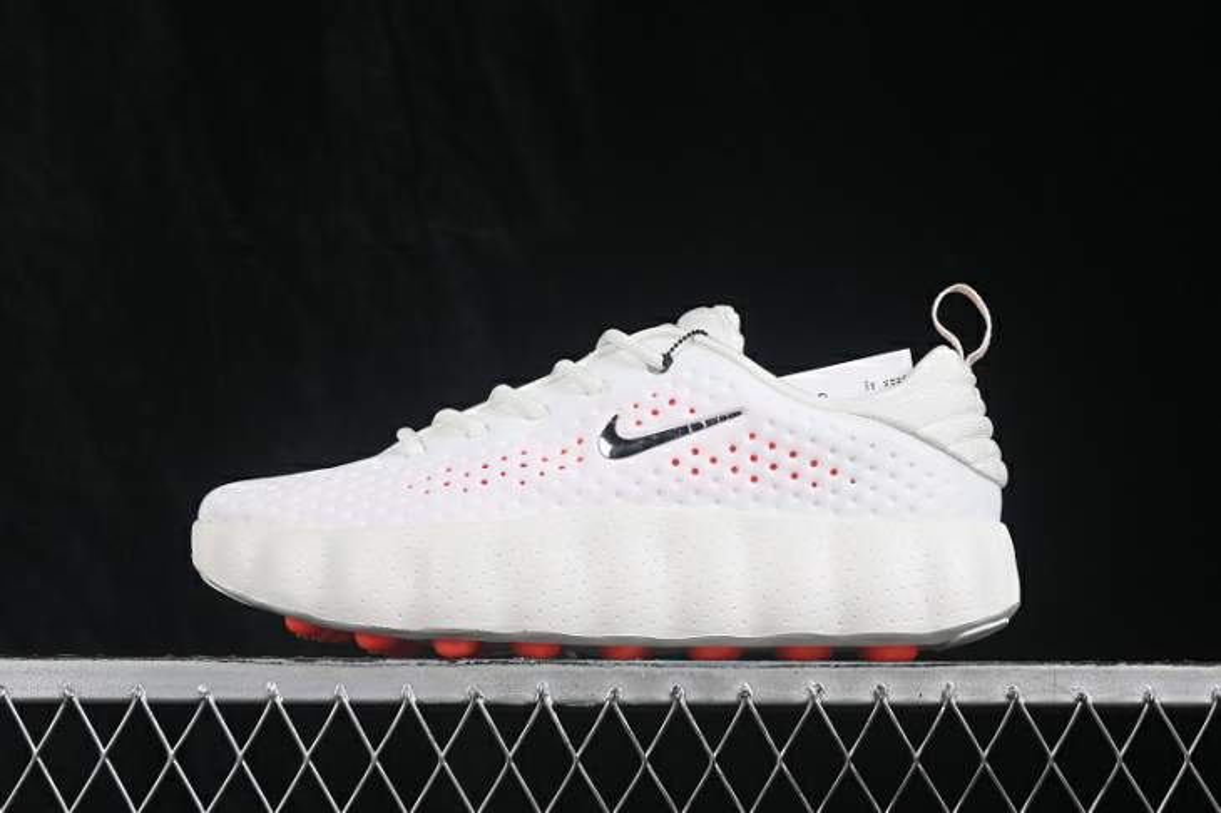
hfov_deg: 27.0
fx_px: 2542
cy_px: 406
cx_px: 610
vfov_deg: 18.2
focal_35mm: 75
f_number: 8
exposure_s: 1/80
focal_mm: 50
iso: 160
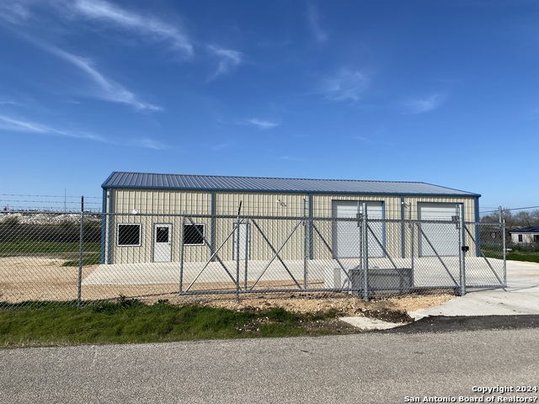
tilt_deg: +3.8
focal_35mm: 26
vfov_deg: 53.1
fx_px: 405
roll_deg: -0.4
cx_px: 270
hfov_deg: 67.3
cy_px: 202
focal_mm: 4.25
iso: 32
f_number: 1.8
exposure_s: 1/4444
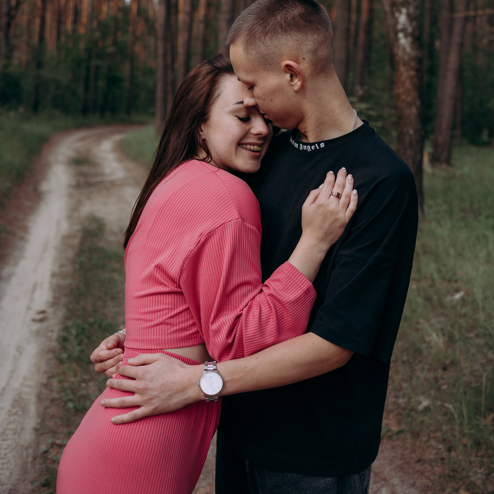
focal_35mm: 45
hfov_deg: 37.6
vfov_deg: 37.2
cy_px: 173
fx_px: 727
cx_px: 247
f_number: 3.2
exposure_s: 1/250
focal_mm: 35
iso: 250
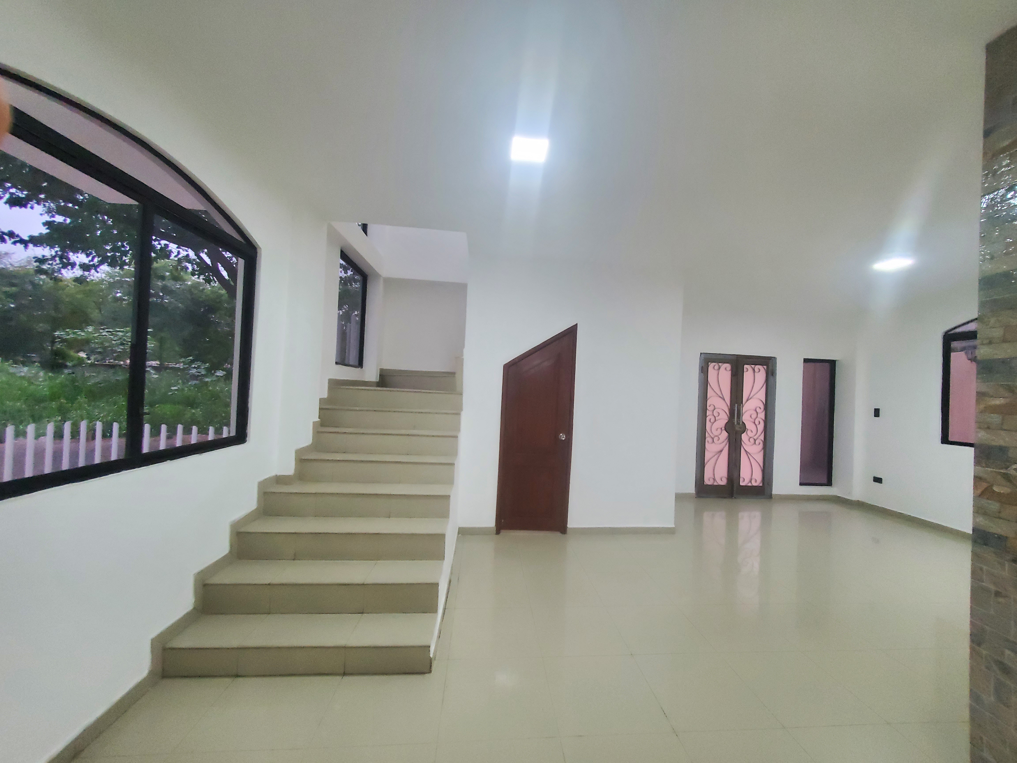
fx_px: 382
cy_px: 382
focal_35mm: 13
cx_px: 508
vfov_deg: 89.9
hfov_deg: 106.2
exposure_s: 1/40
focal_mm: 1.8
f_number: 2.2
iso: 500
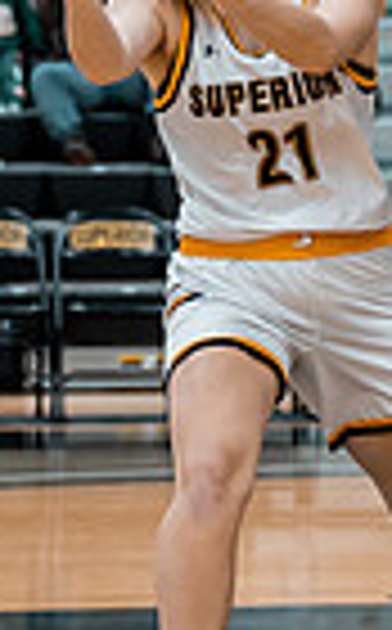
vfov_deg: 7.0
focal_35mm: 302
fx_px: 5184
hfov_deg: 4.3
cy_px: 185
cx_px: 494
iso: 1600
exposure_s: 1/640
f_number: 2.5
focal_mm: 67
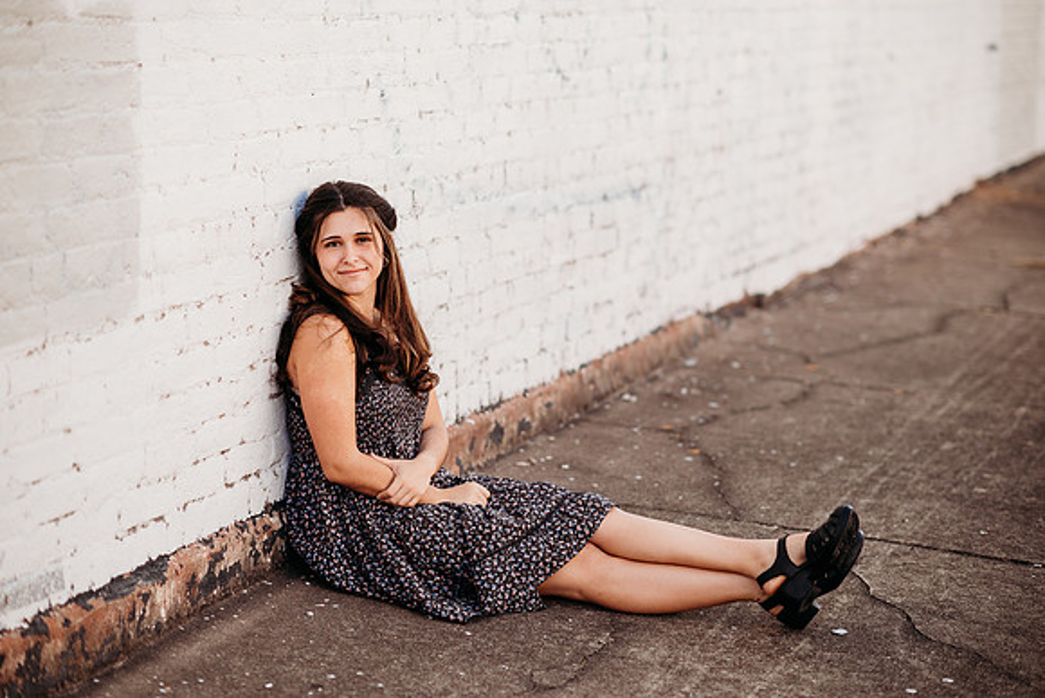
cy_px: 349
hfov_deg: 23.9
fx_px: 2468
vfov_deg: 16.1
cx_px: 522
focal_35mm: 85
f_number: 2.2
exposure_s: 1/800
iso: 100
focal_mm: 85
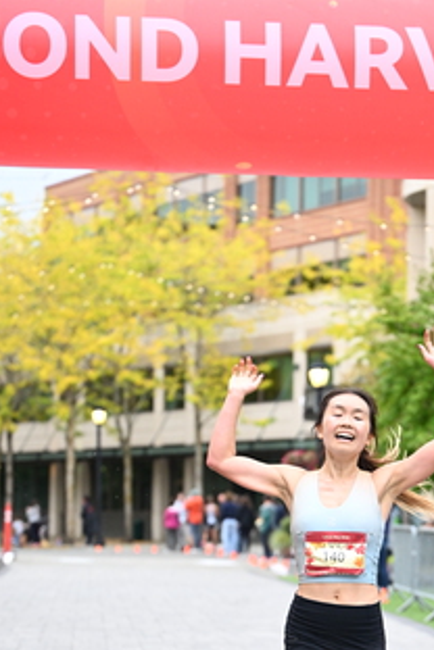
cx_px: 327
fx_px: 2296
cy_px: 571
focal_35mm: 127
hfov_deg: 10.8
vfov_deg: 16.0
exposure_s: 1/1250
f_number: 2.8
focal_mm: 72
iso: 1250
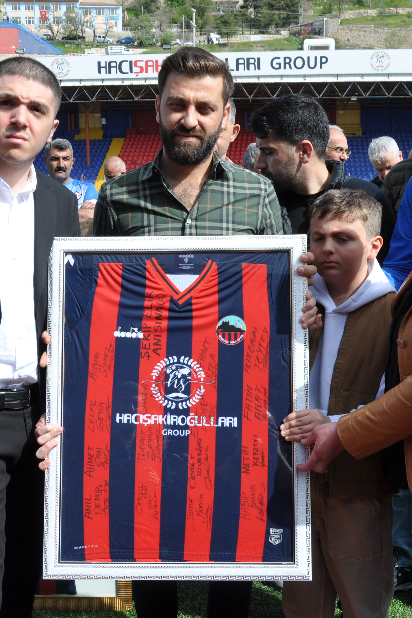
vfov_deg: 36.2
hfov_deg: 24.6
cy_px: 306
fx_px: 944
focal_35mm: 55
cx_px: 204
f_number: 9
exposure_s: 1/320
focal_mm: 24
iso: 200
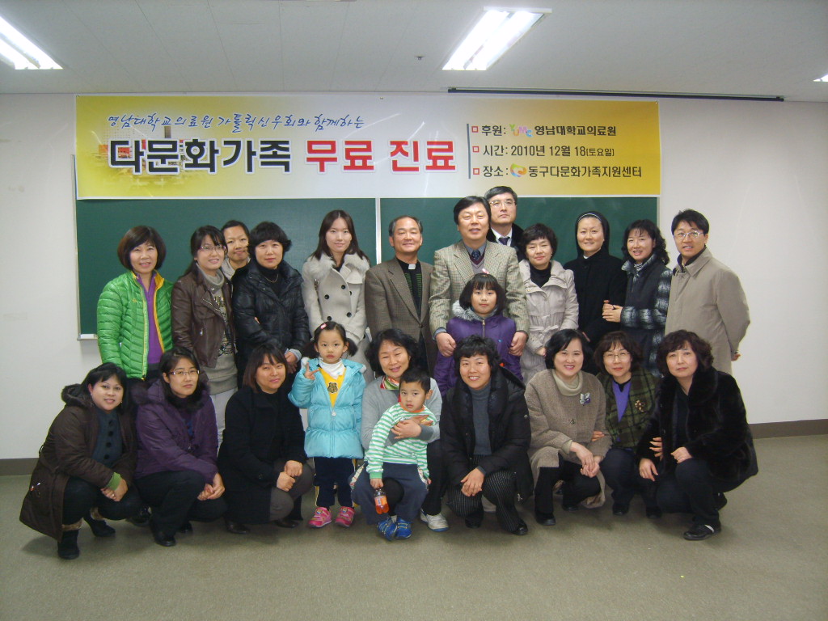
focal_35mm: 35
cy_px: 310
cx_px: 414
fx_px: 837
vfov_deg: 40.7
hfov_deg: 52.6
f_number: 2.8
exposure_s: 1/30
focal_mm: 7.4
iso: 139
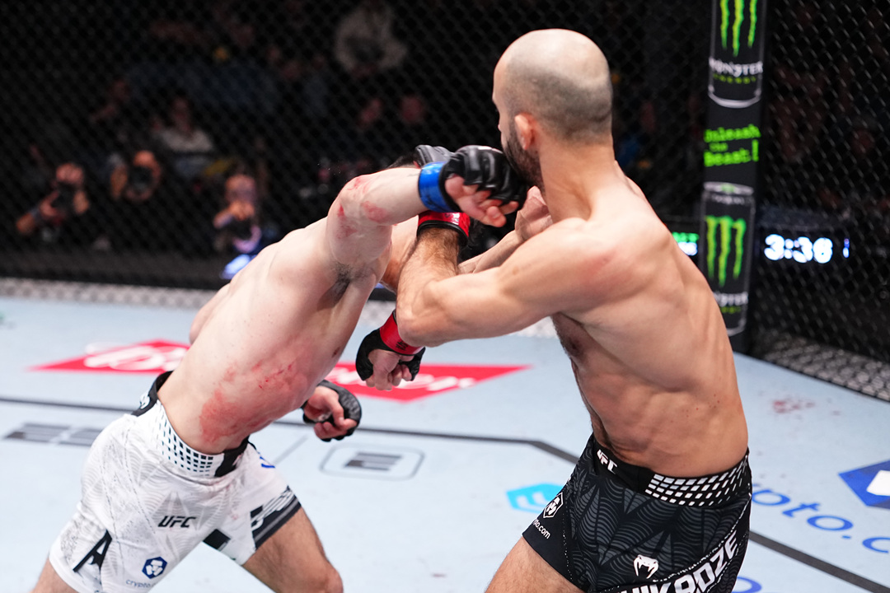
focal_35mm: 50
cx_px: 445
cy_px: 296
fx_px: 1236
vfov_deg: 27.0
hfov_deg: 39.6
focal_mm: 50
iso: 2500
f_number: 2
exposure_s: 1/1250
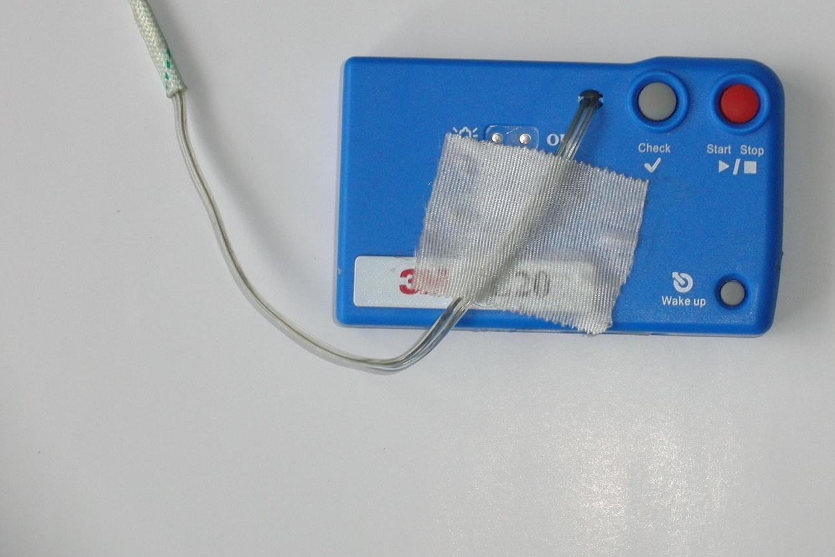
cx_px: 509
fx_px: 2922
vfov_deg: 10.9
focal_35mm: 126
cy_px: 170
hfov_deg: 16.2
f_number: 4.2
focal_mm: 16.87
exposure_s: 1/60
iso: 200
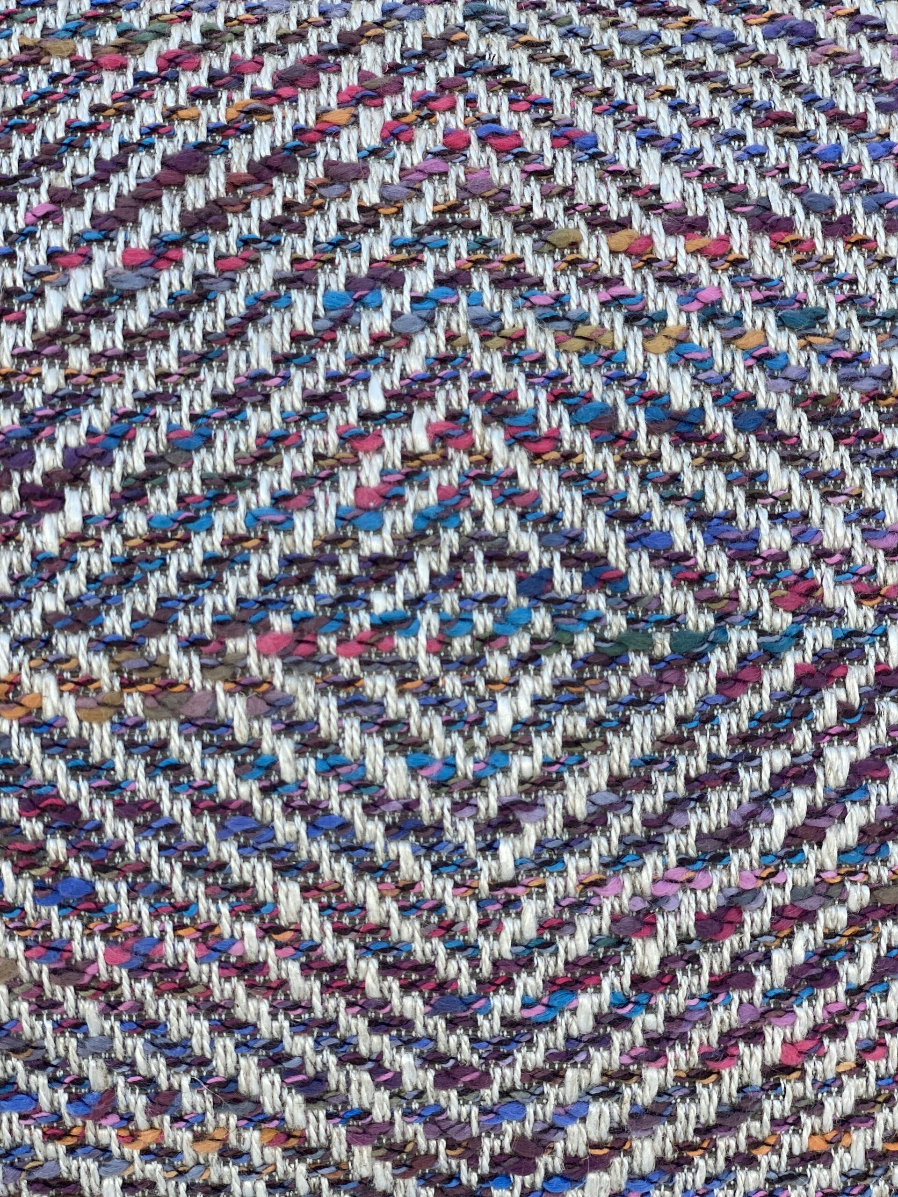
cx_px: 449
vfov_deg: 36.8
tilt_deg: -24.4
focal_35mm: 52
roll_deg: -0.9
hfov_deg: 28.0
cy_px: 598
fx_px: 1799
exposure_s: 1/551
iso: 20
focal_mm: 6
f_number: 2
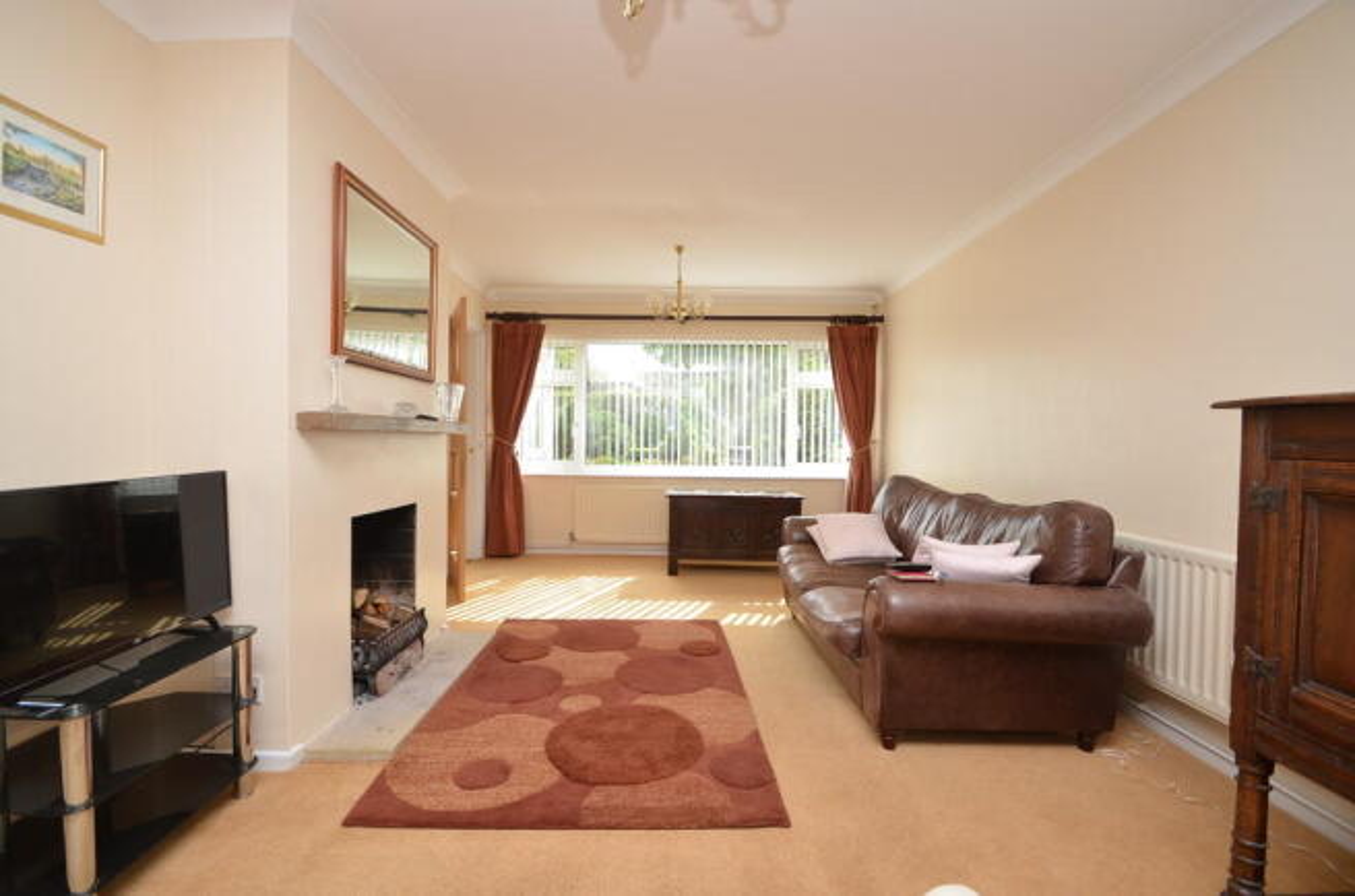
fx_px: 563
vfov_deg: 77.0
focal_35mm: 15
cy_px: 448
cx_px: 678
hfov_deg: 100.5
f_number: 5.6
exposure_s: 1/125
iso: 140
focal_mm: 10
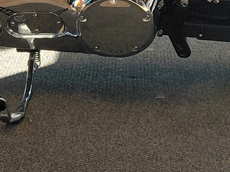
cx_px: 71
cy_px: -129
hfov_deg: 17.4
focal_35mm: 113
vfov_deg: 12.1
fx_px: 751
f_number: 1.8
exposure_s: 1/120
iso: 125
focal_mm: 4.69
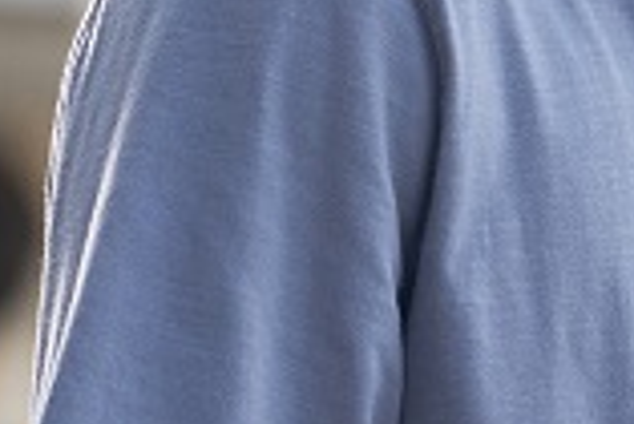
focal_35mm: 1032
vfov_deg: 1.3
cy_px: -337
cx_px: 828
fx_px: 18191
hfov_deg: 2.0
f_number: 5.6
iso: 100
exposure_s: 1/250
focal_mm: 253
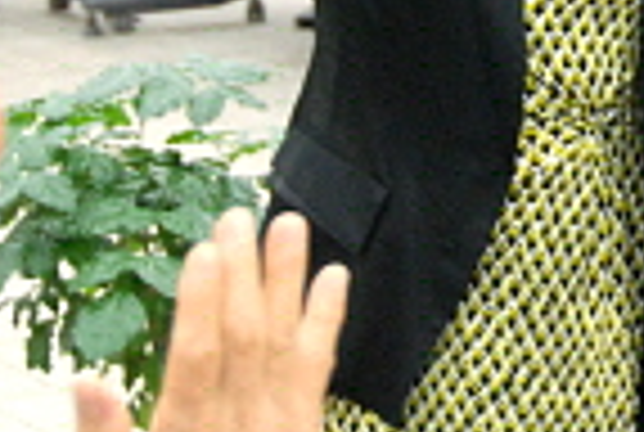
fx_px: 4697
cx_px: 896
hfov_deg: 7.7
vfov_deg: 5.2
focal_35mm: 262
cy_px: -299
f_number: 5.6
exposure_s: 1/60
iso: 1250
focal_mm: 50
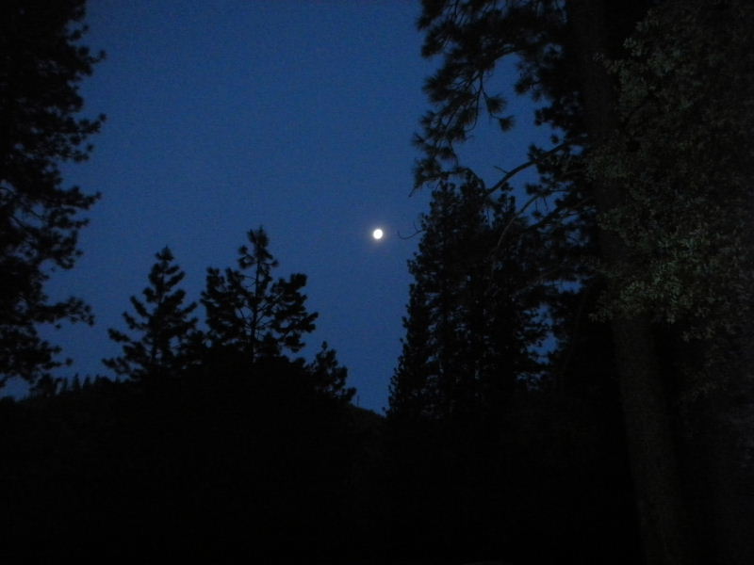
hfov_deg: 50.1
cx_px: 377
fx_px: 806
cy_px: 282
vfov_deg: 38.7
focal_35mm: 37
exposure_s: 1/30
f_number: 3.5
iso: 800
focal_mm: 6.6
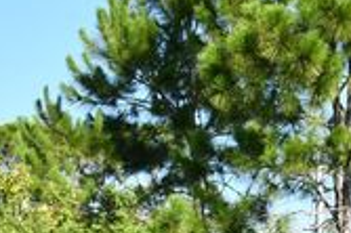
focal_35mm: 169
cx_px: 570
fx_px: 1646
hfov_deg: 11.5
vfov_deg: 8.0
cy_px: 323
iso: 180
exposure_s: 1/250
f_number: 8
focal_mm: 22
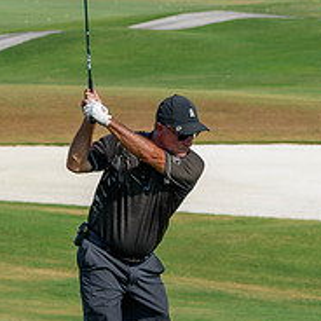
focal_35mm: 375
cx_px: 216
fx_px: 3934
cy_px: 251
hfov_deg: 4.7
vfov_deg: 4.7
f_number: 8
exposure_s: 1/1000
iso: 200
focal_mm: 120
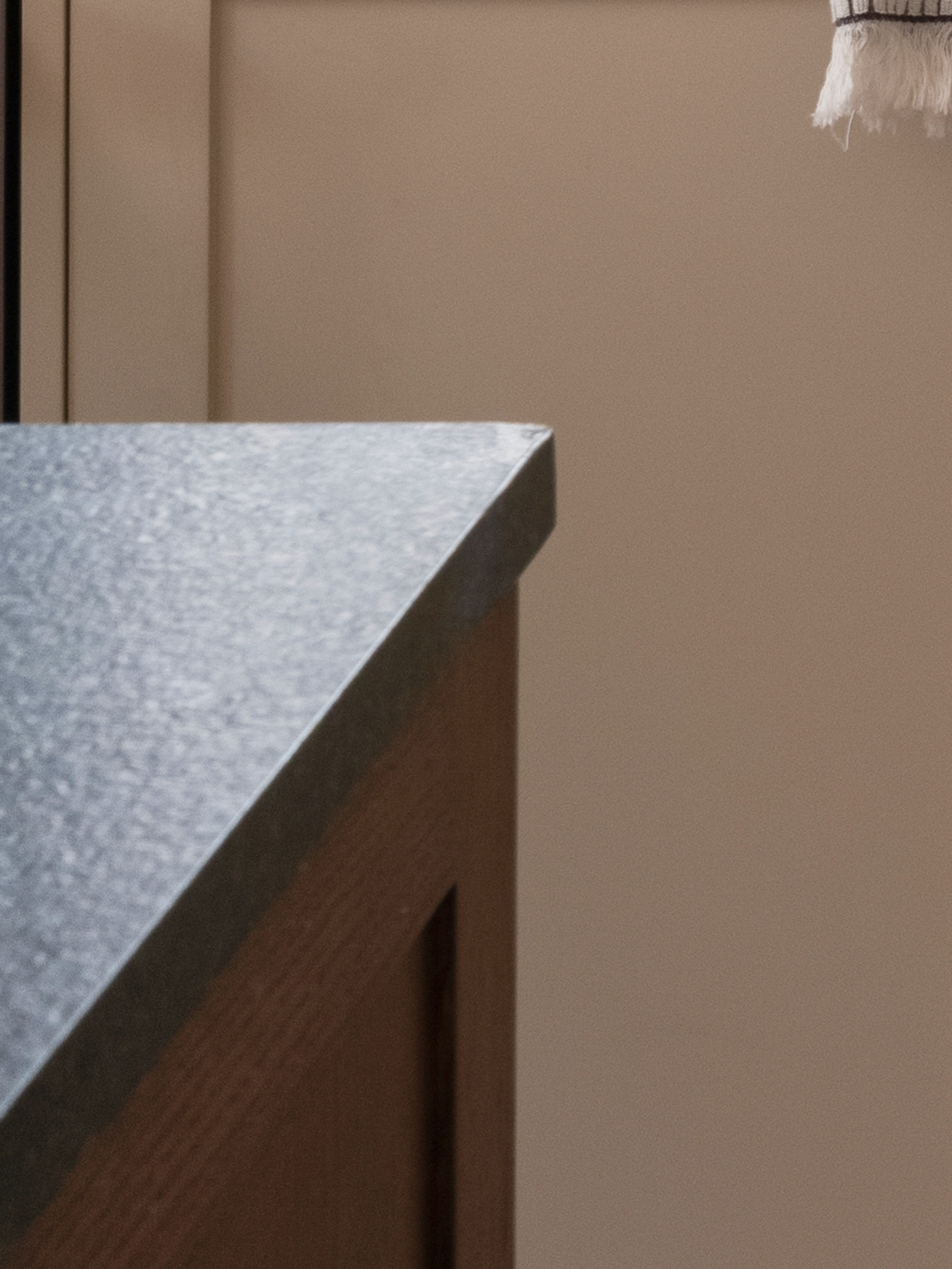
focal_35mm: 143
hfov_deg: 9.7
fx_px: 5243
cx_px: 1865
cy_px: -1125
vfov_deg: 12.4
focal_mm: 33.1
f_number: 11
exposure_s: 1/4
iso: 500
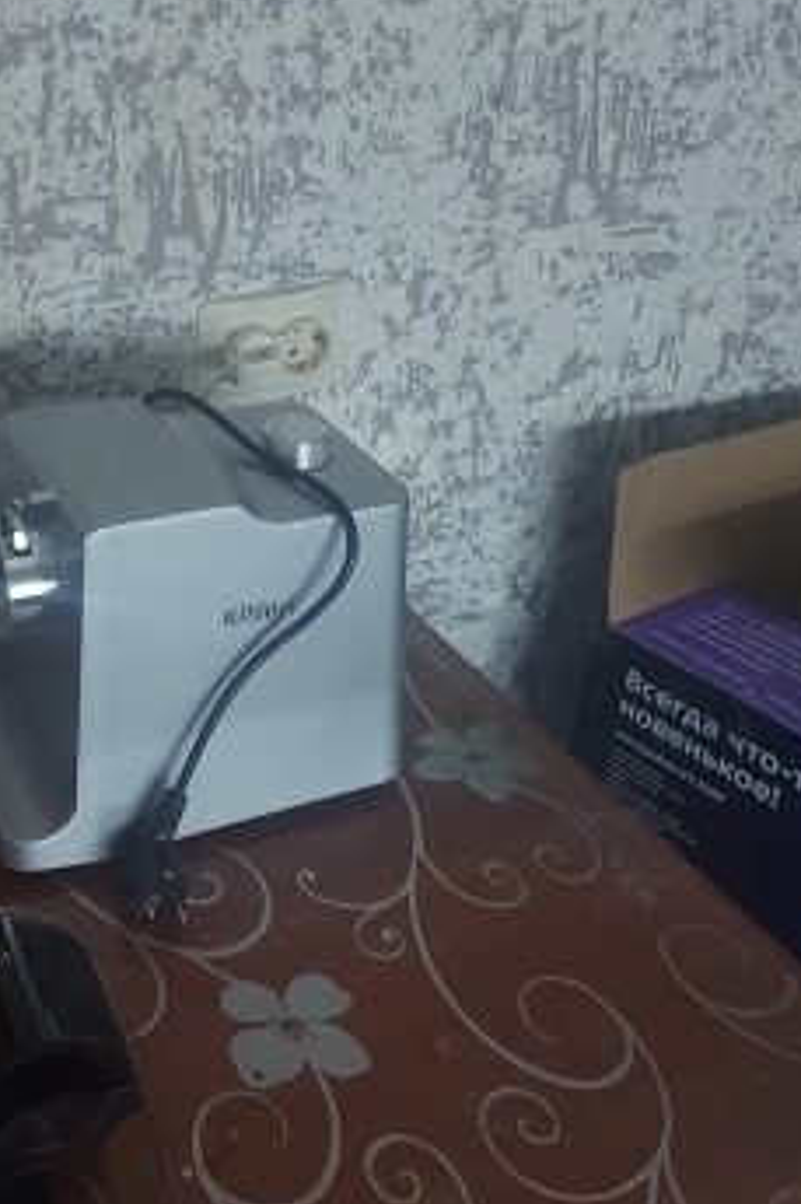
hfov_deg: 31.5
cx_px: 241
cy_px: 508
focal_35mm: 42
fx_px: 1403
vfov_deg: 46.3
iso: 500
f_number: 1.8
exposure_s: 1/20
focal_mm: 5.23
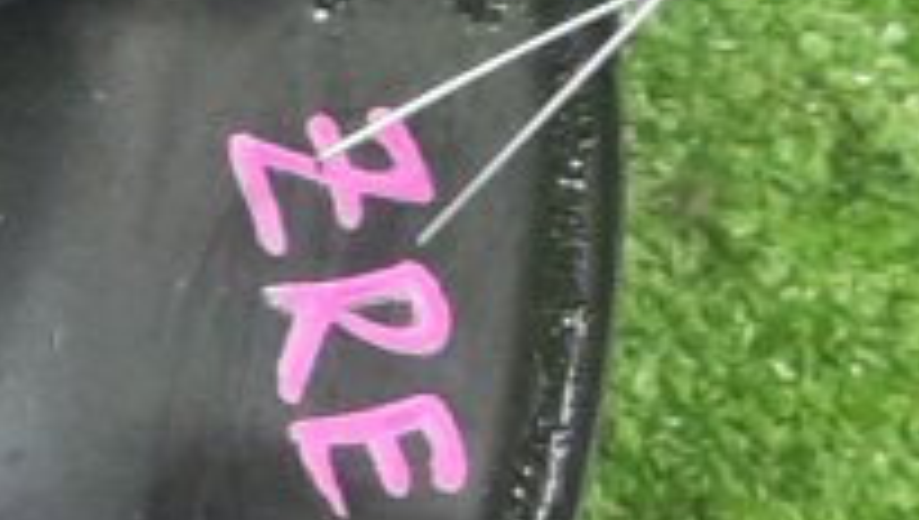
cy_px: -377
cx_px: -1013
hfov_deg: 10.3
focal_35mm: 191
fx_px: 4661
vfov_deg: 6.3
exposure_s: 1/33
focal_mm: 4.6
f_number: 2
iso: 334
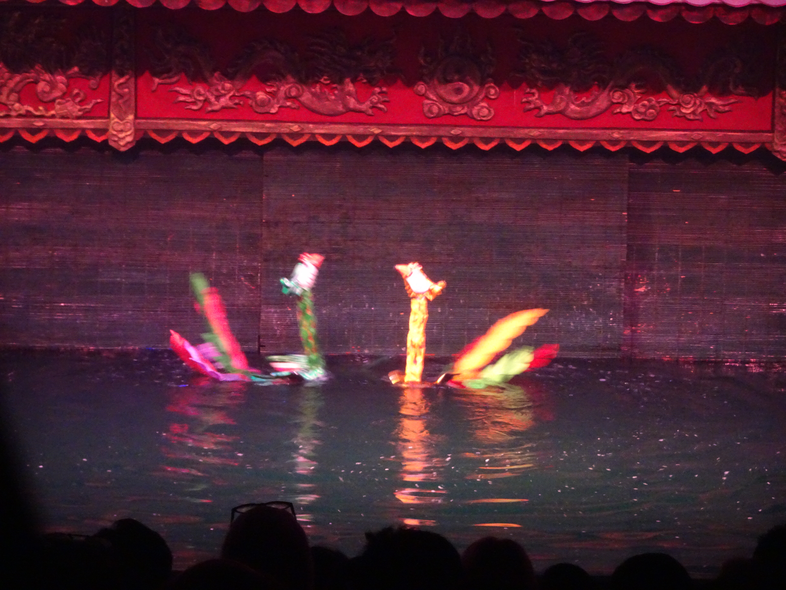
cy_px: 295
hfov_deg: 10.5
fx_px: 4291
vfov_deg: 7.9
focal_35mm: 189
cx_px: 393
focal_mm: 32.24
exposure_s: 1/13
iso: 1600
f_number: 5.6
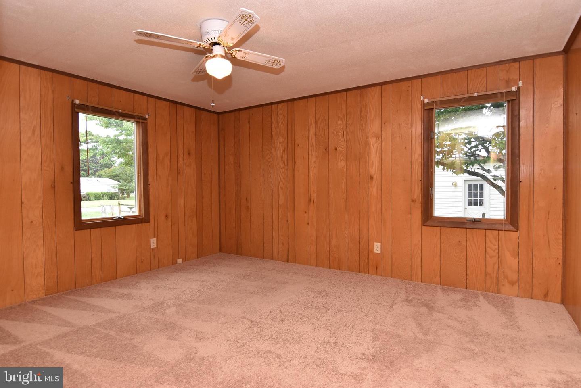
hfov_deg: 90.0
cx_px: 290
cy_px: 194
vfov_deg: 67.5
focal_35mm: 18
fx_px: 291
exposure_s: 1/160
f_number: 8
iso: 800
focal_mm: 12
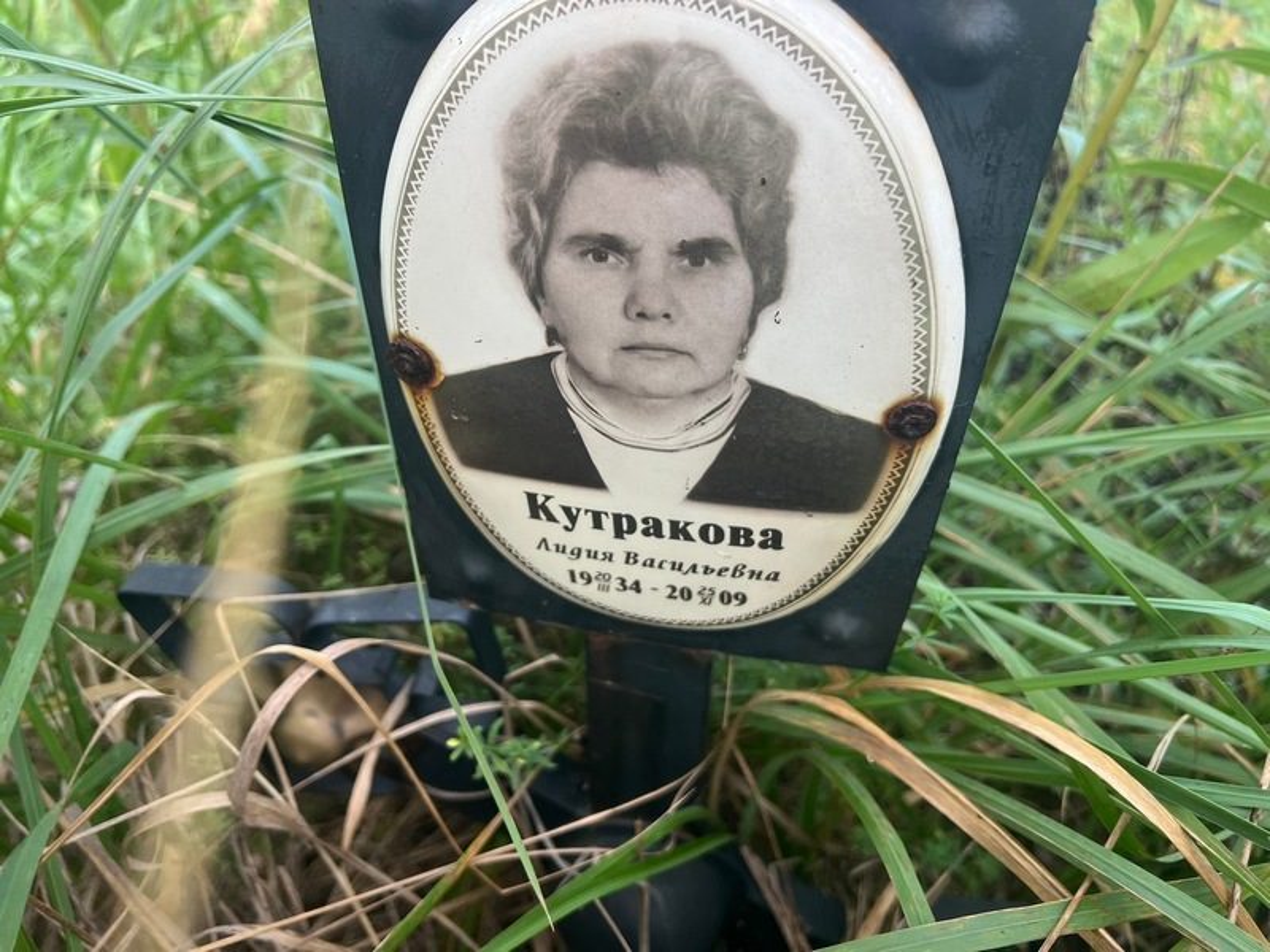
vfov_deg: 53.1
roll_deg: -8.8
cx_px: 635
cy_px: 476
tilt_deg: -36.5
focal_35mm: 26
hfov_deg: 67.3
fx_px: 954
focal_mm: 5.7
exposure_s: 1/121
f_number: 1.5
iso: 40
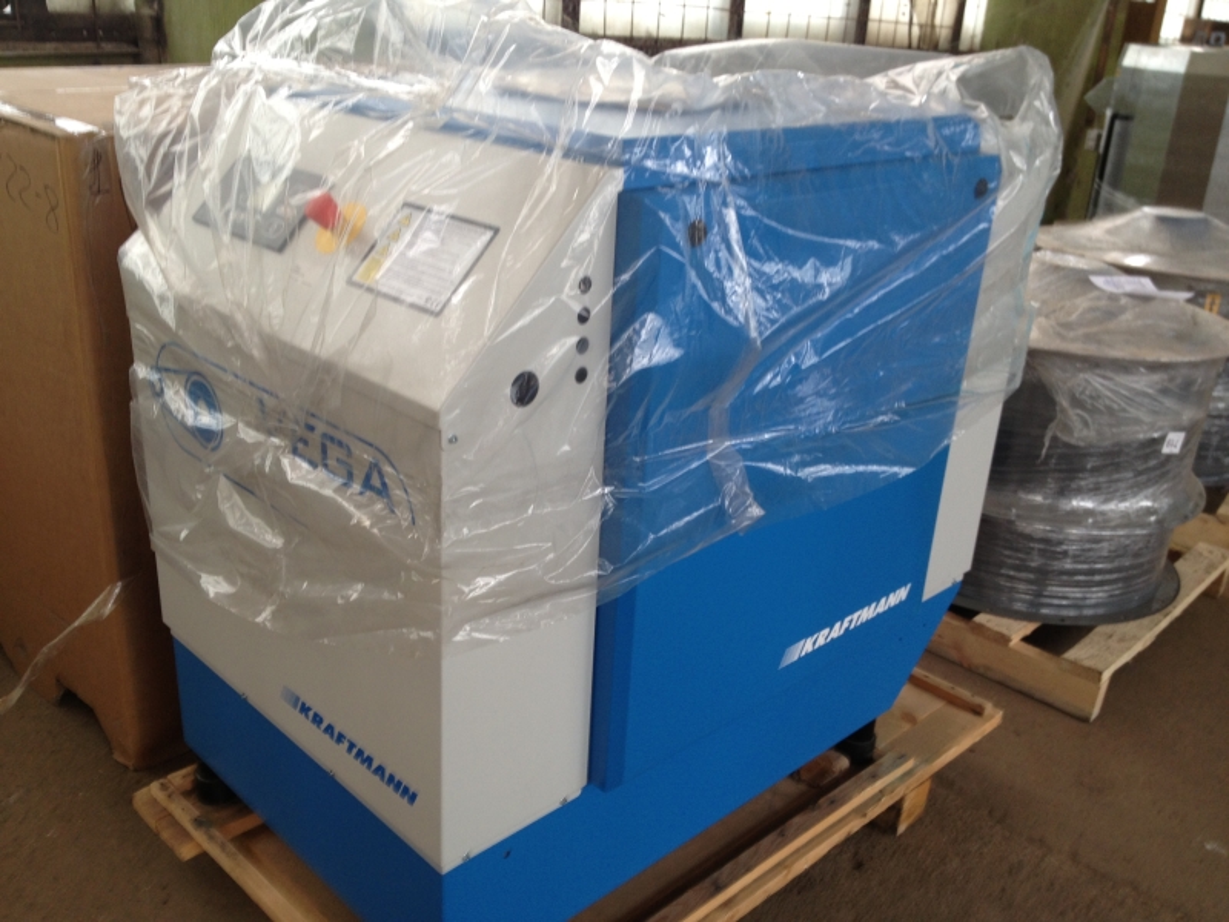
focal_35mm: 35
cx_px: 614
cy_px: 461
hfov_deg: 52.6
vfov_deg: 40.7
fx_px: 1243
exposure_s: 1/24
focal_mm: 4.28
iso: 50
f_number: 2.4
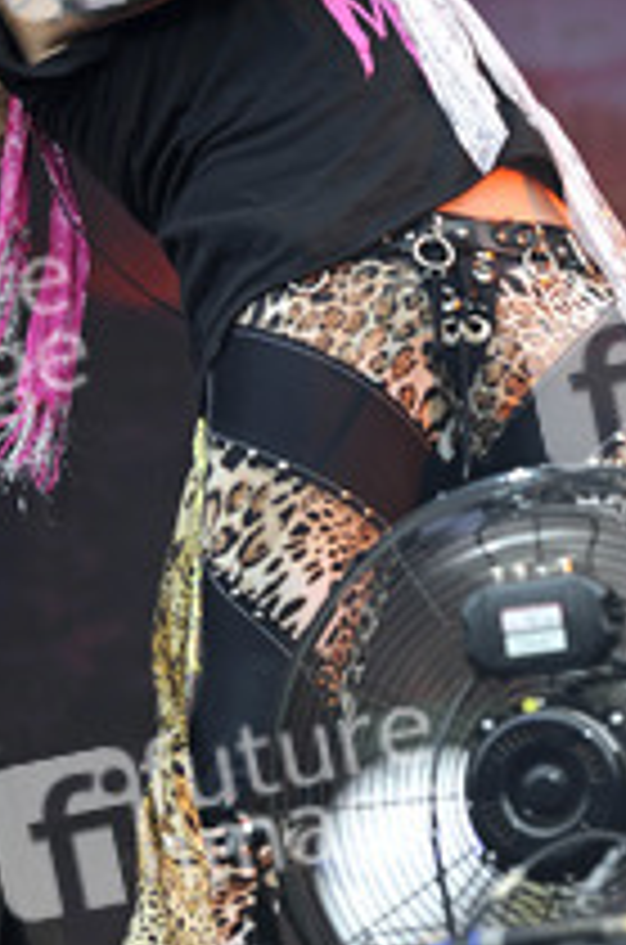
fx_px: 5504
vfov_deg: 9.8
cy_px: 140
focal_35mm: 210
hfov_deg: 6.5
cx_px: 347
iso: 200
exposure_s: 1/320
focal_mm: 110
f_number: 4
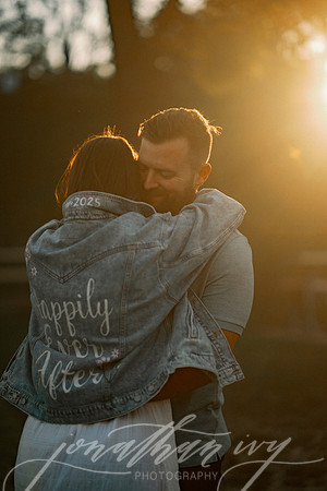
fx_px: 1158
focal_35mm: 85
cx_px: 164
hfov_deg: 16.1
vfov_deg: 23.9
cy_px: 246
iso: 64
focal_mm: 85
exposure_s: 1/5000
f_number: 1.4
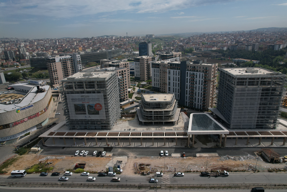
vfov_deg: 57.2
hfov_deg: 78.6
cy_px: 96
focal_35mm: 22
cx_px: 144
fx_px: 175
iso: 110
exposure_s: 1/5000
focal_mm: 8.38
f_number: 2.8
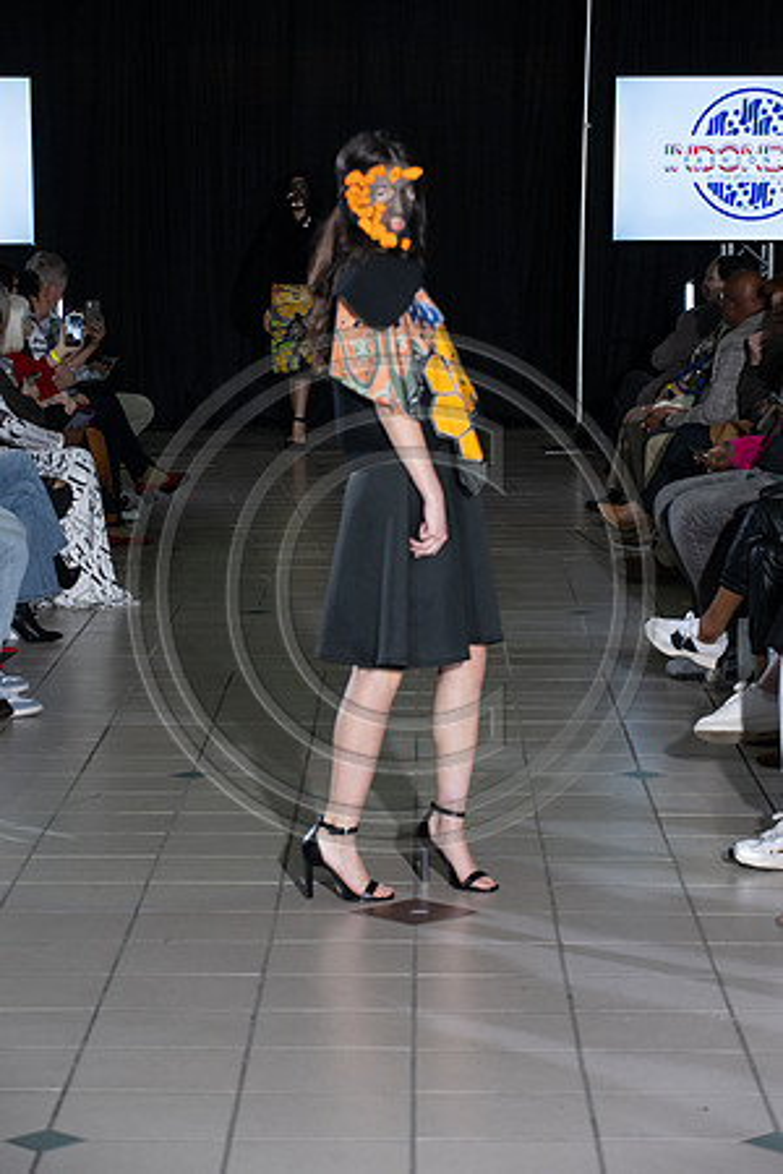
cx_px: 392
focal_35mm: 105
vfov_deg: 19.5
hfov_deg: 13.0
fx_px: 3425
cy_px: 587
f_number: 5.6
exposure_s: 1/160
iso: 1250
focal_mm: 105
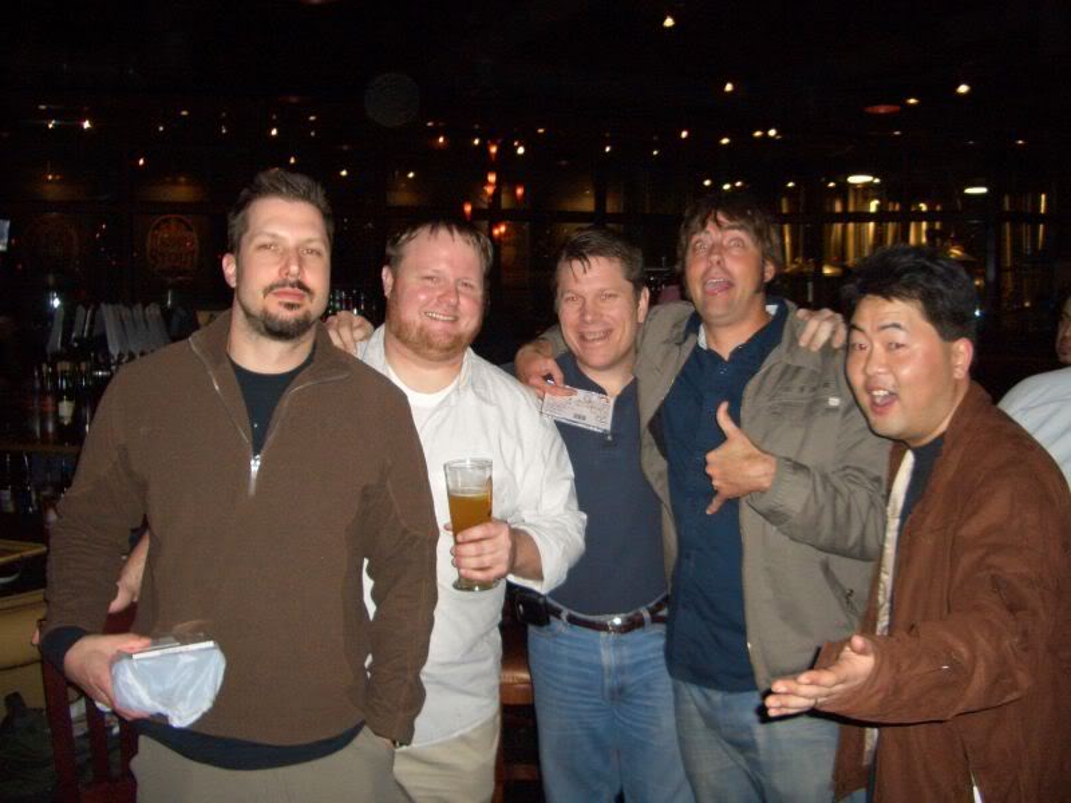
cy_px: 402
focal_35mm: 35
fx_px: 1083
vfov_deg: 40.7
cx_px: 536
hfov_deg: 52.6
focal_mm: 5.8
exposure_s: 1/60
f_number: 2.6
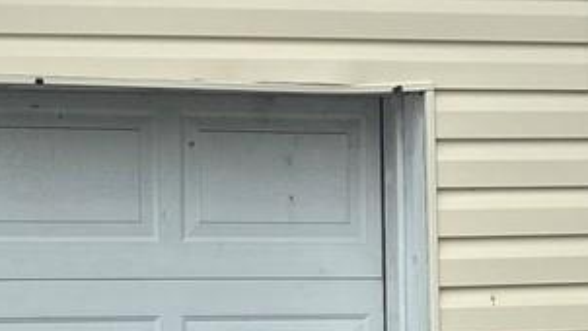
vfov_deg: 8.1
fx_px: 2339
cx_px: 117
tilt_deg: +4.3
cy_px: 134
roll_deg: +0.3
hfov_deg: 14.2
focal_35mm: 150
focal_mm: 5.96
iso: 50
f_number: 1.6
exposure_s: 1/5348
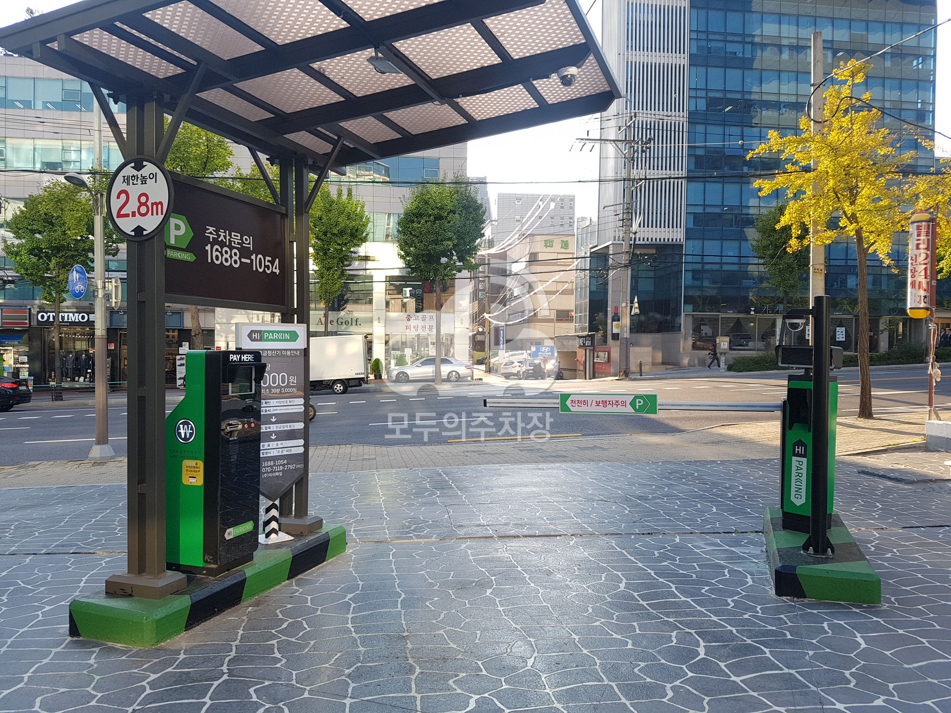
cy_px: 356
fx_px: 714
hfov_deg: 67.3
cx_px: 476
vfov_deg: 53.1
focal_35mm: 26
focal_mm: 4.2
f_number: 1.7
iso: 50
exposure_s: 1/427
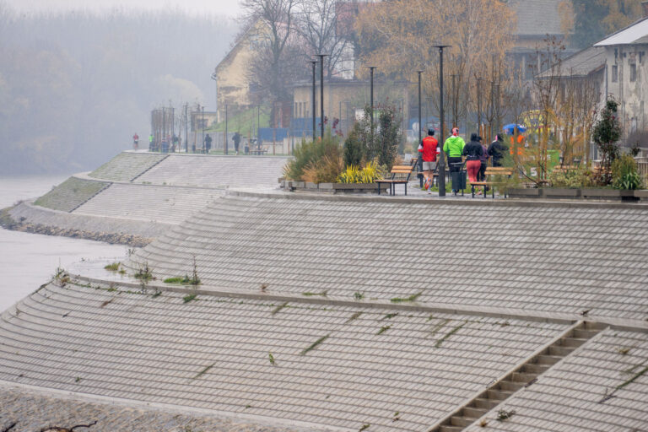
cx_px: 334
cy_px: 216
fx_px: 5705
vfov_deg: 4.3
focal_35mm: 317
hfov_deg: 6.5
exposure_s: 1/500
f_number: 4
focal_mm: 200
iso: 400
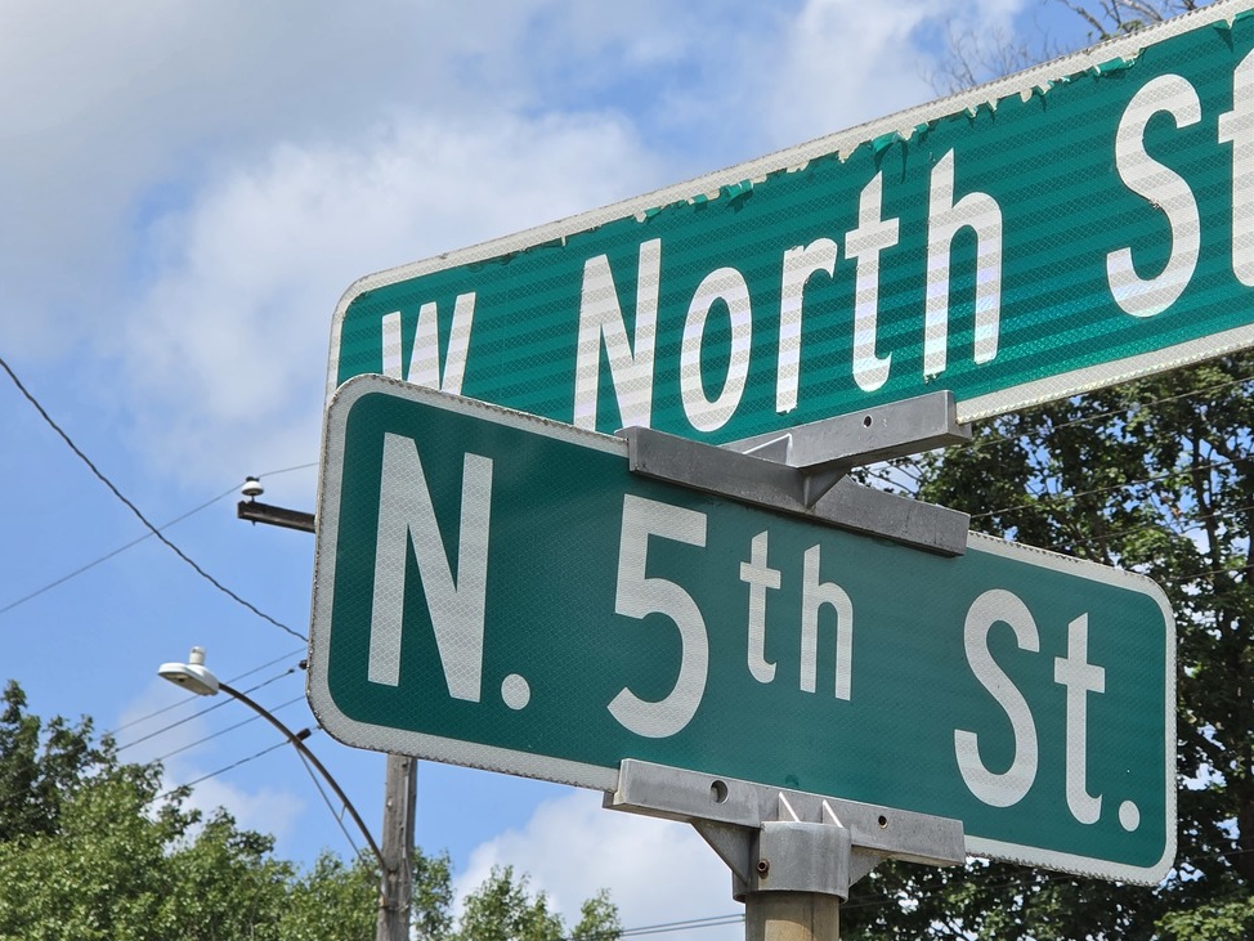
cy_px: 385
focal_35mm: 102
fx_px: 3696
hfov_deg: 19.2
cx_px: 859
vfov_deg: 14.5
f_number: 2.4
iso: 25
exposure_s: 1/1096
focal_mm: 7
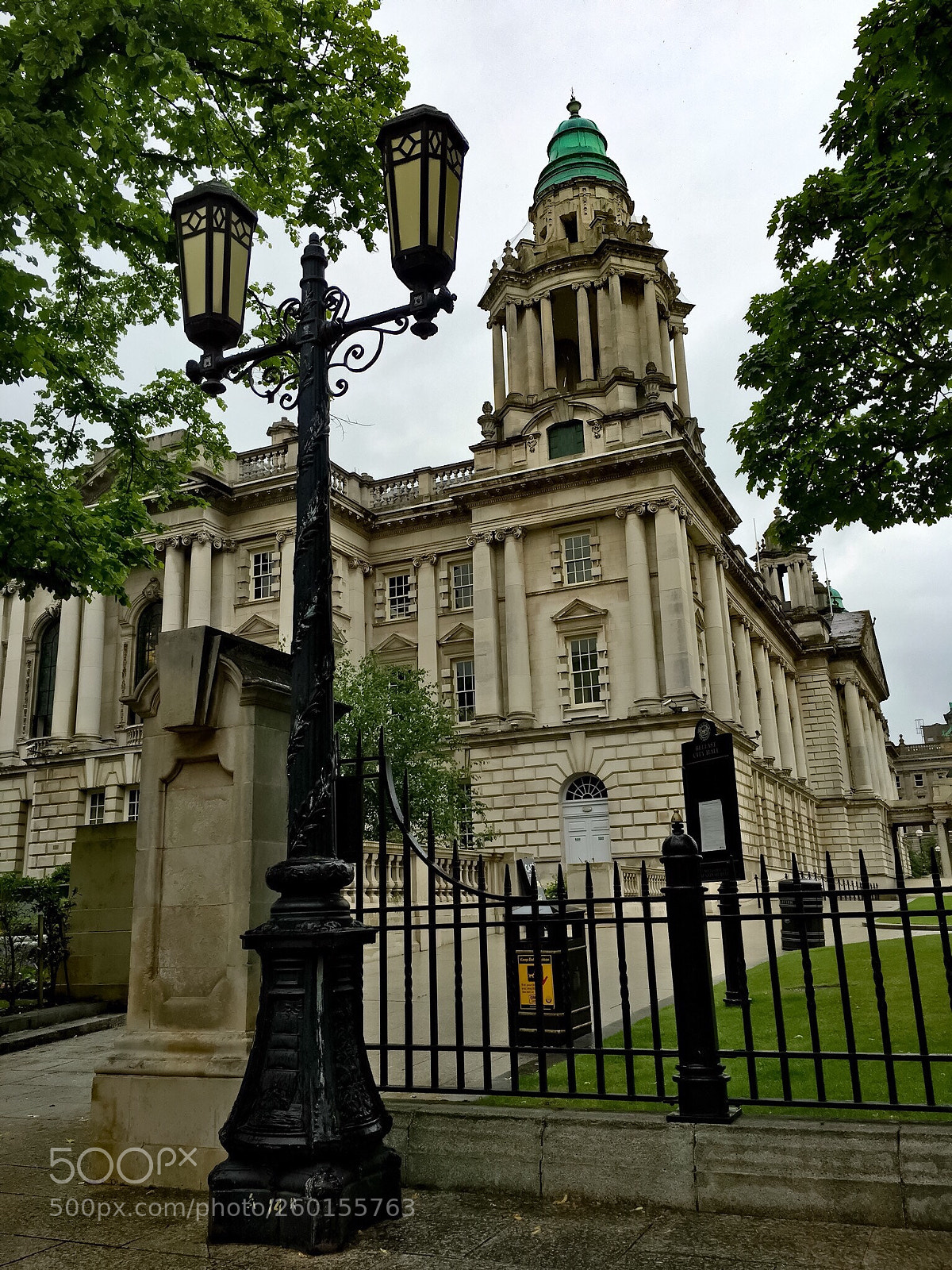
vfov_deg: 61.7
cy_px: 635
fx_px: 1063
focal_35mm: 29
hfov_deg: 48.2
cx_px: 476
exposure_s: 1/718
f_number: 2.2
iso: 25
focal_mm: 4.15
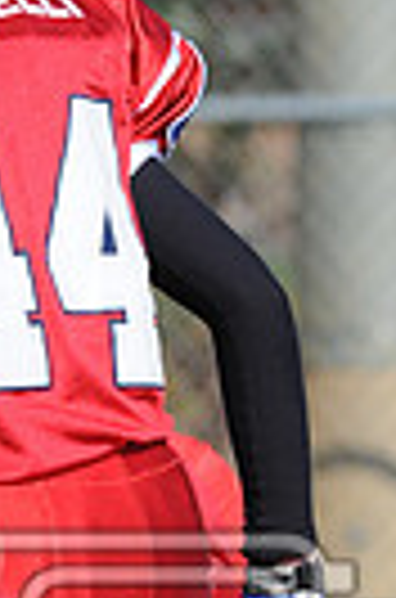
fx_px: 32524
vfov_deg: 1.1
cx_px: -308
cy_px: 742
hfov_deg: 0.7
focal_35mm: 1961
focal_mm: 300
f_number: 9
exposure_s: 1/500
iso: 200
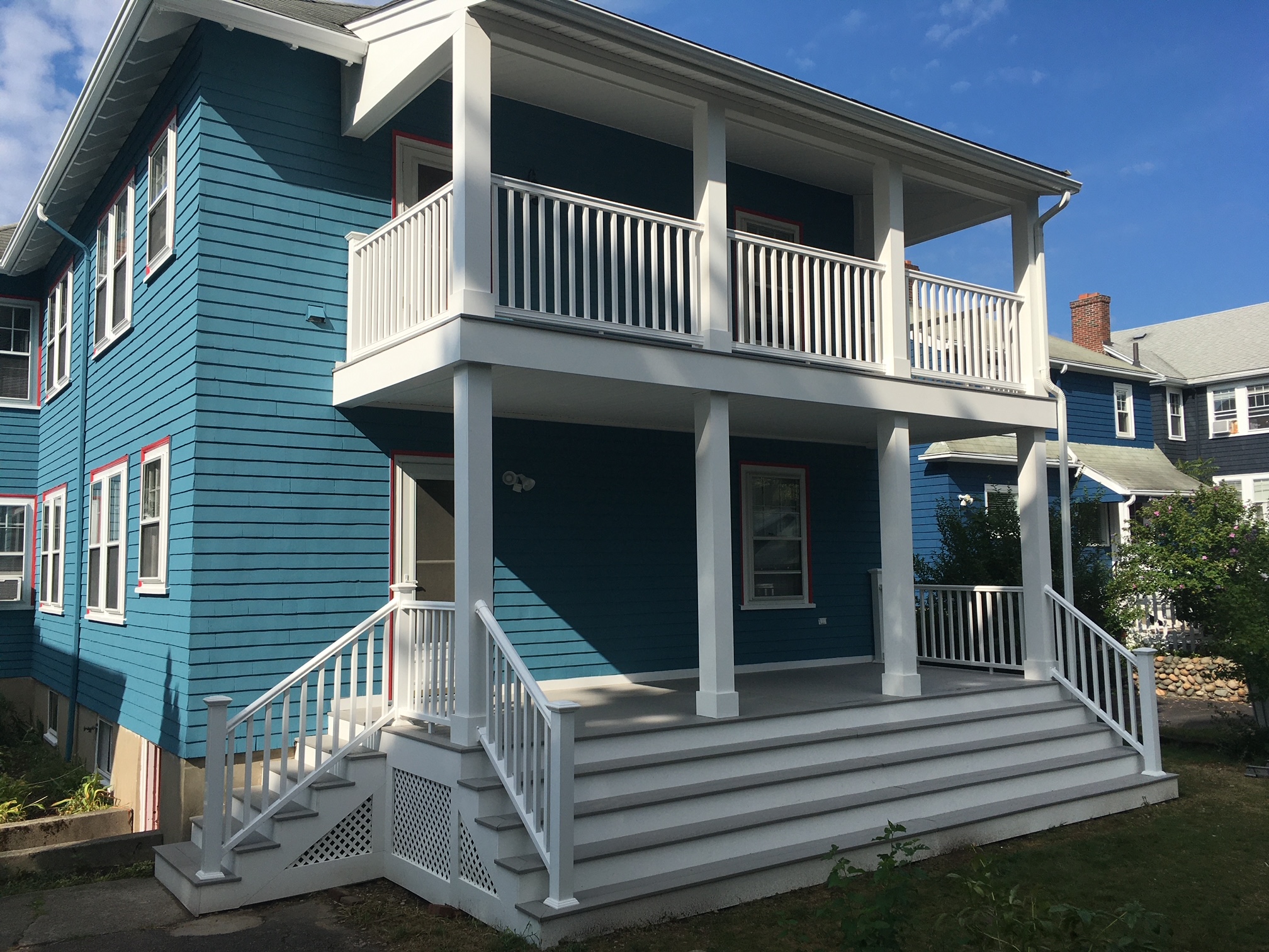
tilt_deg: +5.3
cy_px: 476
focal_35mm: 29
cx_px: 634
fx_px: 1063
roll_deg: +2.1
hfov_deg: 61.7
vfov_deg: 48.2
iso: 25
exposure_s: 1/2079
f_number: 2.2
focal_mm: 4.15
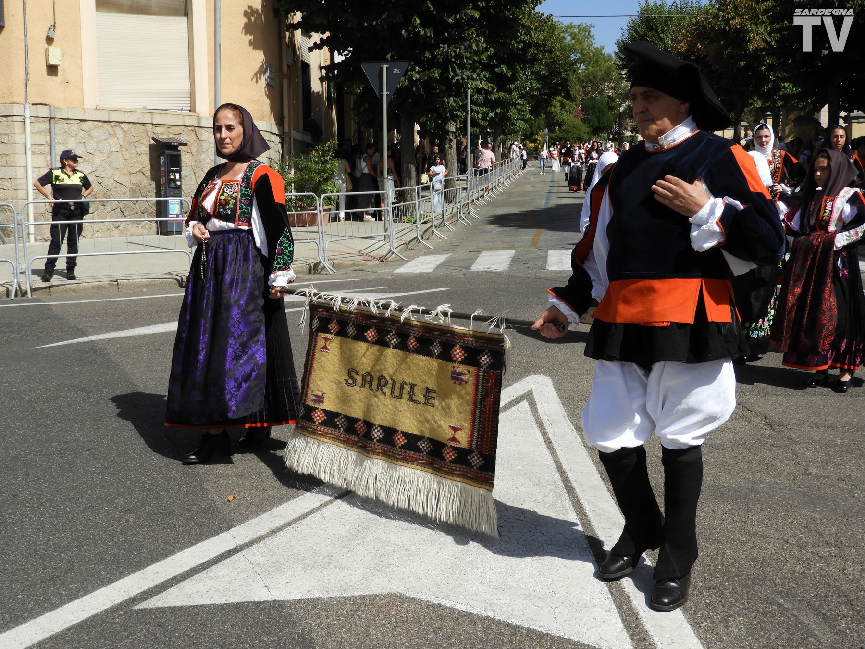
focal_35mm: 40
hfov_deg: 46.8
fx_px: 1000
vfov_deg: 36.0
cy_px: 324
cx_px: 432
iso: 100
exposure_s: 1/1250
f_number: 3.8
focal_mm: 7.2
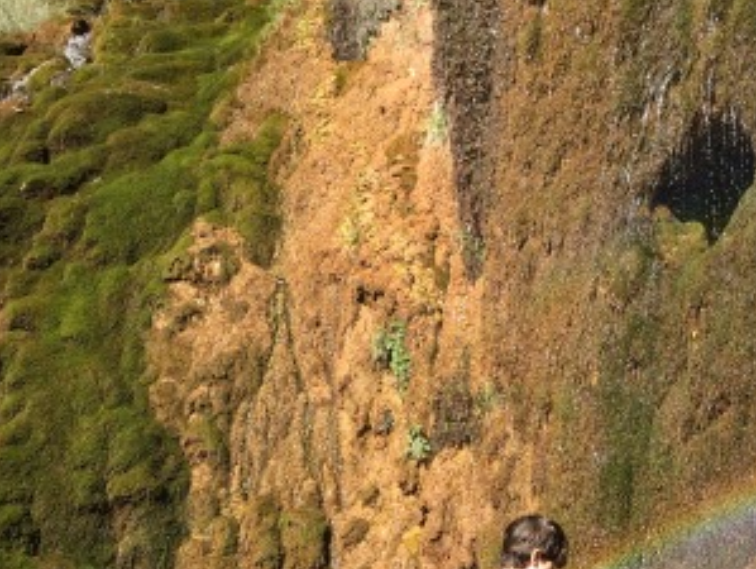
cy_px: 587
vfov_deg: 22.6
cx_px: 551
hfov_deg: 30.7
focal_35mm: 62
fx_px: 1356
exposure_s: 1/873
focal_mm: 4.15
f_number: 2.2
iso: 32
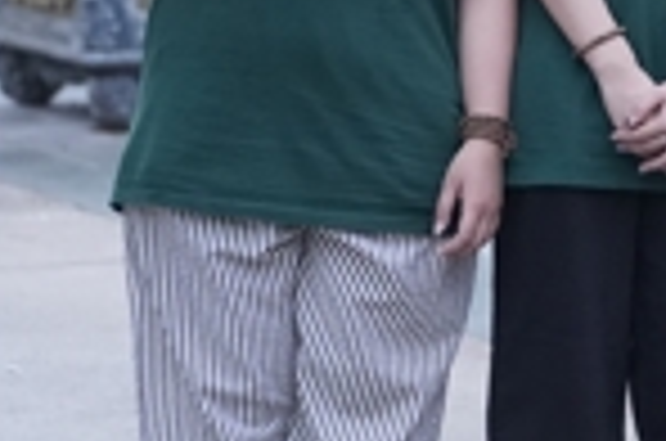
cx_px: 999
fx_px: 4873
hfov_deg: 7.7
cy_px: -61
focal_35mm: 264
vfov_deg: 5.2
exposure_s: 1/400
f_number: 2.8
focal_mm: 60
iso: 4000
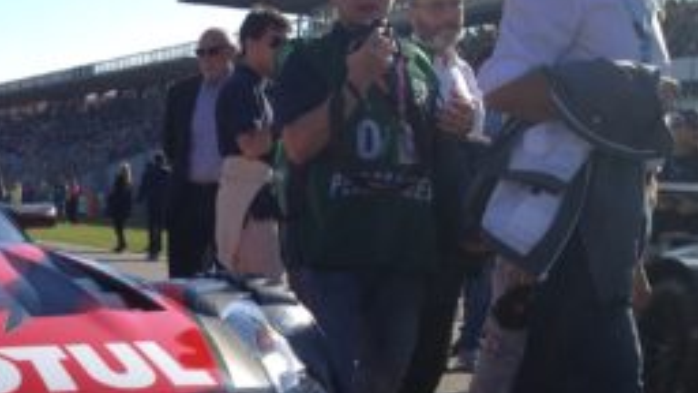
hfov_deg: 22.8
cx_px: -97
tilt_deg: -11.6
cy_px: 435
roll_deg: -2.1
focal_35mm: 87
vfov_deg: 13.6
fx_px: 1610
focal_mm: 4.28
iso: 50
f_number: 2.4
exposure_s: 1/1493
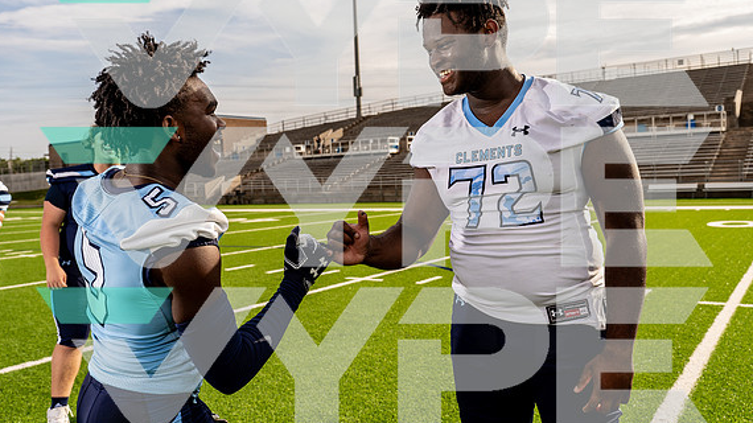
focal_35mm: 32
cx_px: 376
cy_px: 198
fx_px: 639
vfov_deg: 36.6
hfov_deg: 61.0
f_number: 5.6
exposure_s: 1/250
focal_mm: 30
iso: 100
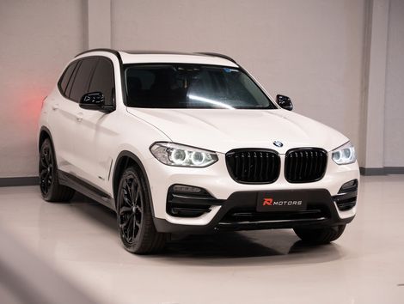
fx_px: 886
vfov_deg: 19.5
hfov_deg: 25.7
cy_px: 152
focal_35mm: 76
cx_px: 202
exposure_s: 1/100
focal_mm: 70
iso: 3200
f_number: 4
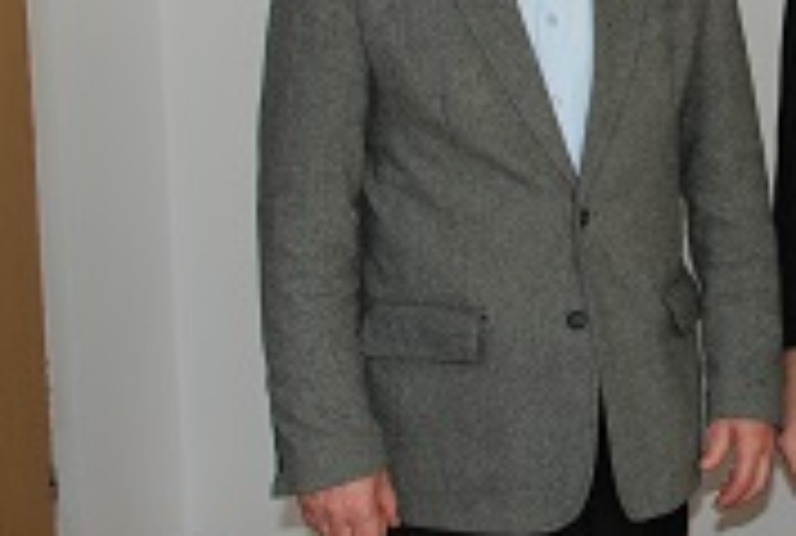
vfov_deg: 14.7
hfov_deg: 20.9
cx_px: 854
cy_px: 86
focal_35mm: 93
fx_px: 2062
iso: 200
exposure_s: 1/60
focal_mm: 22
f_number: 3.8
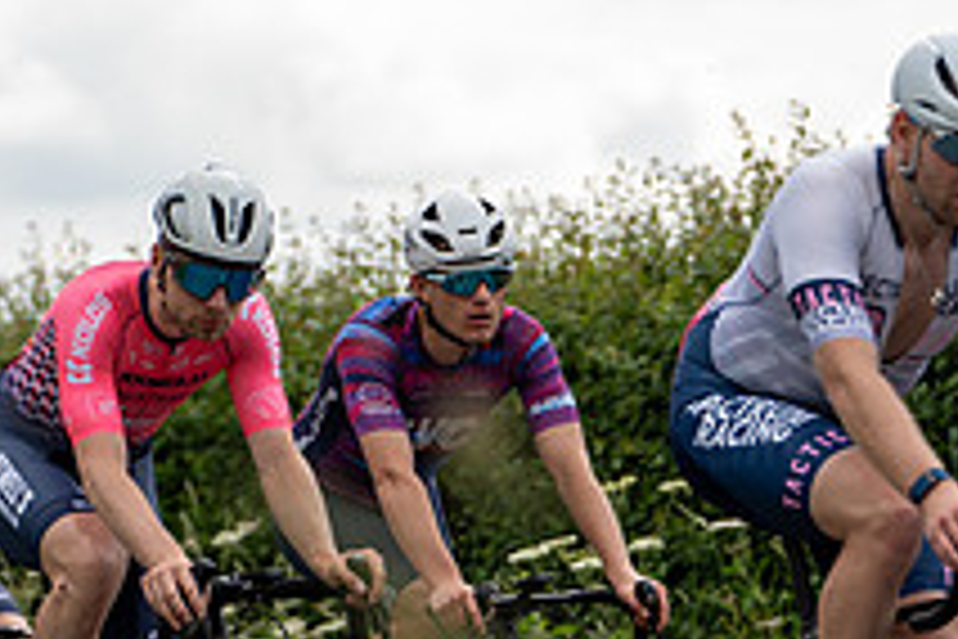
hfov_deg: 7.2
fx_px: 7610
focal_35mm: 286
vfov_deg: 4.8
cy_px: 358
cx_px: 103
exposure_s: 1/1000
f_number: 3.2
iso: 160
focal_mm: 105
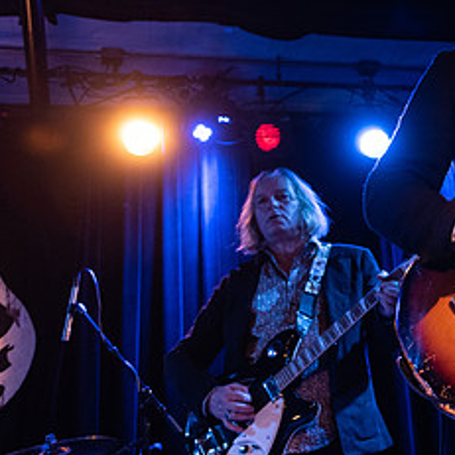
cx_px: 567
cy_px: 113
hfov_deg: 24.1
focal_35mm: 64
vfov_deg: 26.5
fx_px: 952
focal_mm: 27
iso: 2000
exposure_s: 1/160
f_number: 3.2
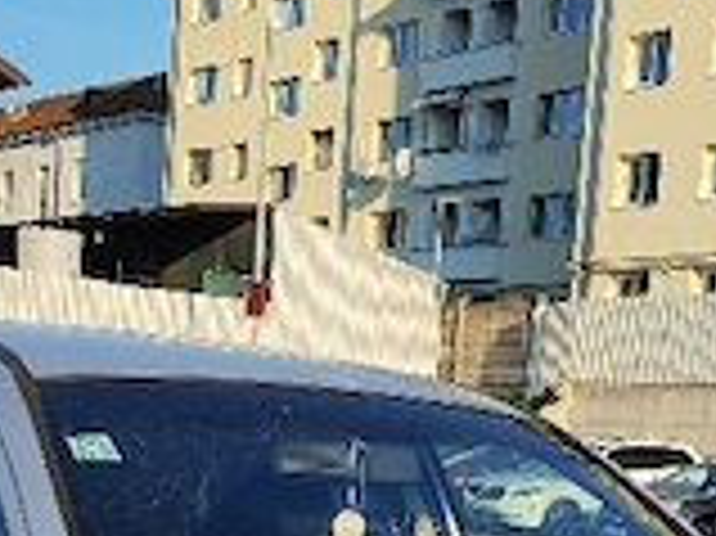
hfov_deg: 19.3
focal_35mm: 102
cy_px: 797
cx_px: 383
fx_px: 2108
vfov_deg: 13.6
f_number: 1.9
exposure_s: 1/769
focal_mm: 6.12
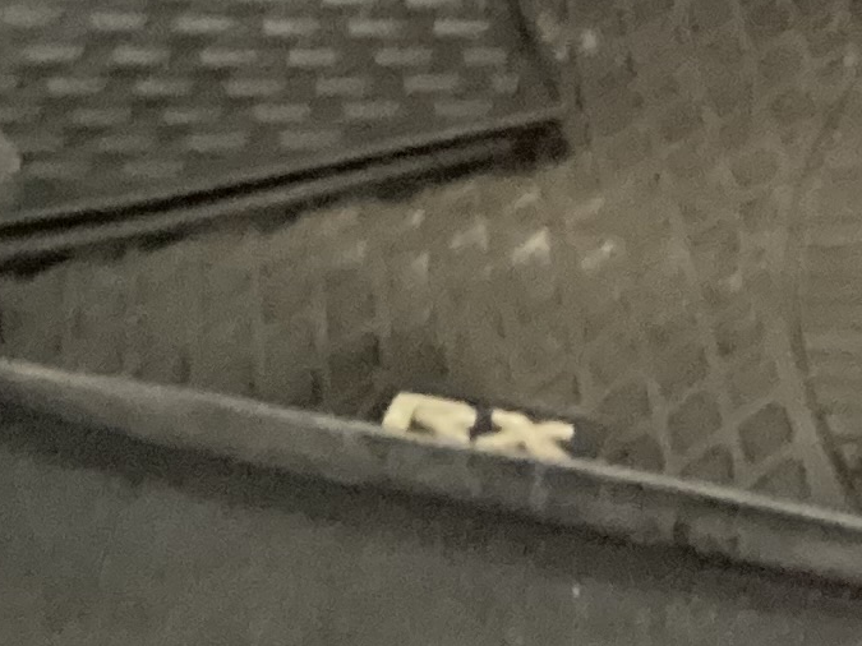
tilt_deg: -18.5
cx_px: -37
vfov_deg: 9.4
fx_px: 3735
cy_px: -557
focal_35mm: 150
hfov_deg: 13.0
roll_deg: +0.6
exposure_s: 1/17
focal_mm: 3.3
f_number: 2.4
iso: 800
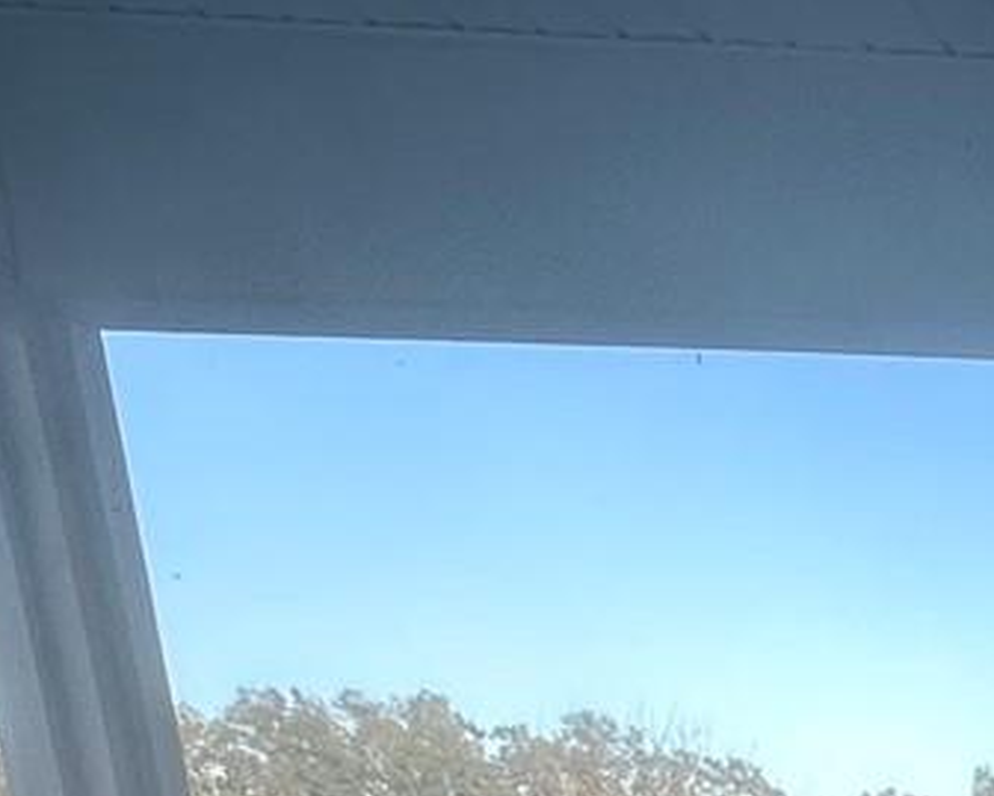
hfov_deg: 20.3
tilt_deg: -15.6
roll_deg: -0.9
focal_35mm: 65
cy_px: 1483
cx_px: 1813
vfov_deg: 18.0
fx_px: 1913
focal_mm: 2.22
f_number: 2.2
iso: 40
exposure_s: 1/163
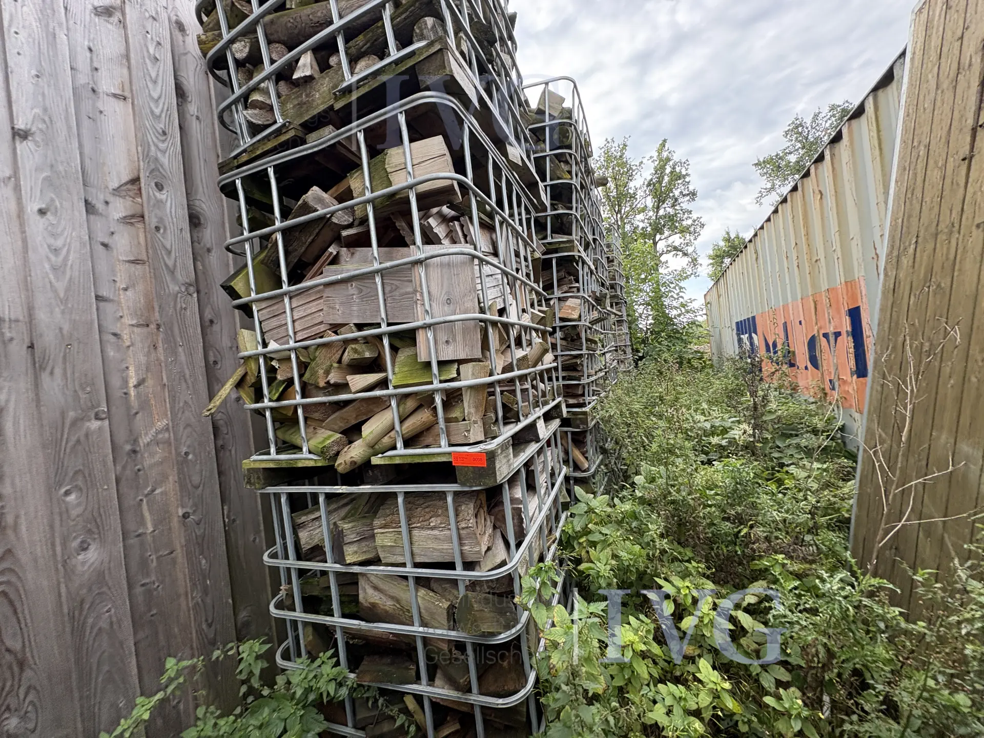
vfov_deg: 85.7
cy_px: 369
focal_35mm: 14
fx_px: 398
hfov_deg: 102.1
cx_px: 492
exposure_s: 1/138
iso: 64
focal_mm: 2.22
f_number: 2.2
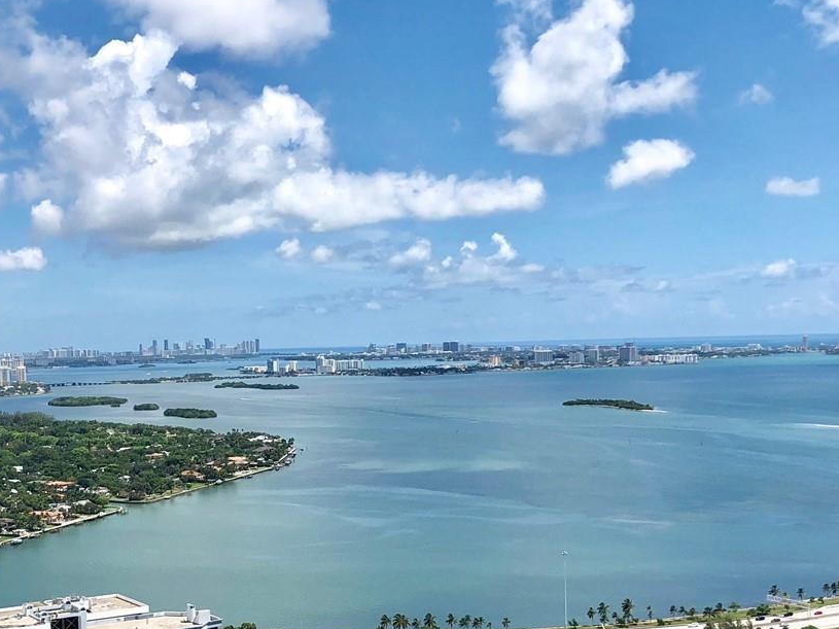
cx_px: 251
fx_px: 1333
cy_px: 433
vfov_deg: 26.4
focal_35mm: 55
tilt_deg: -4.3
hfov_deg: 34.5
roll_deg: +1.6
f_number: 1.8
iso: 25
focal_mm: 4
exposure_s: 1/3436
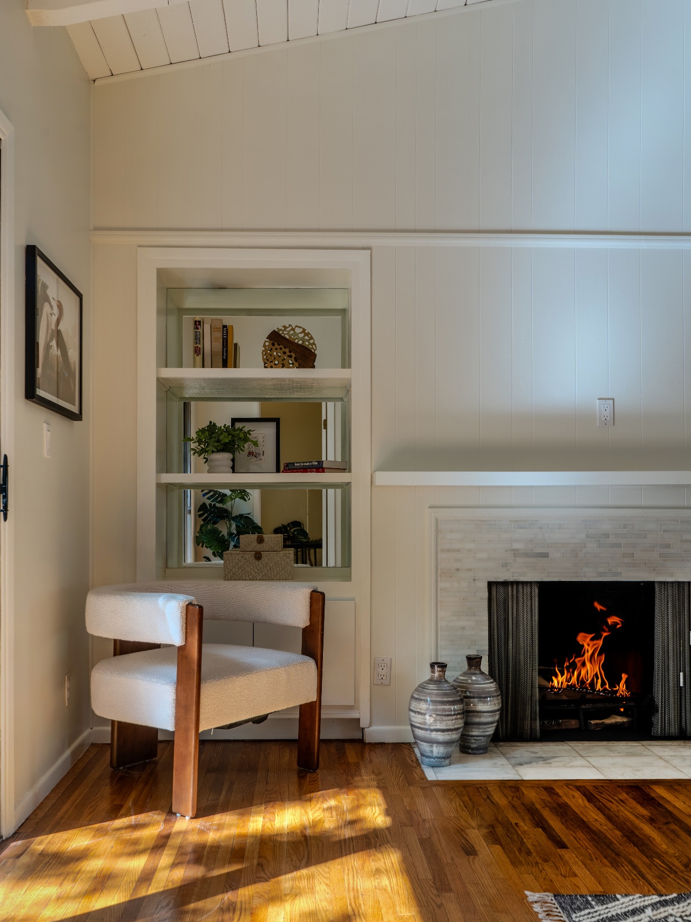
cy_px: 499
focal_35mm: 32
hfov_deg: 44.2
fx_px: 852
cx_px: 350
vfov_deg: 56.7
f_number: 9
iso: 100
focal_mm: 29
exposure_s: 1/30
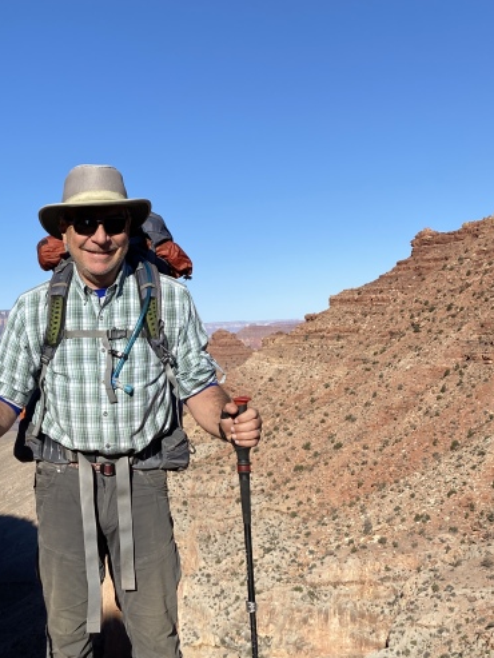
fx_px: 856
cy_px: 397
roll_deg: +0.6
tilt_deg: -2.8
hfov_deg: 31.3
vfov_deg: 41.9
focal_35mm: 45
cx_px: 95
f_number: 1.8
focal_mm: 4.25
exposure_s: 1/3205
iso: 32
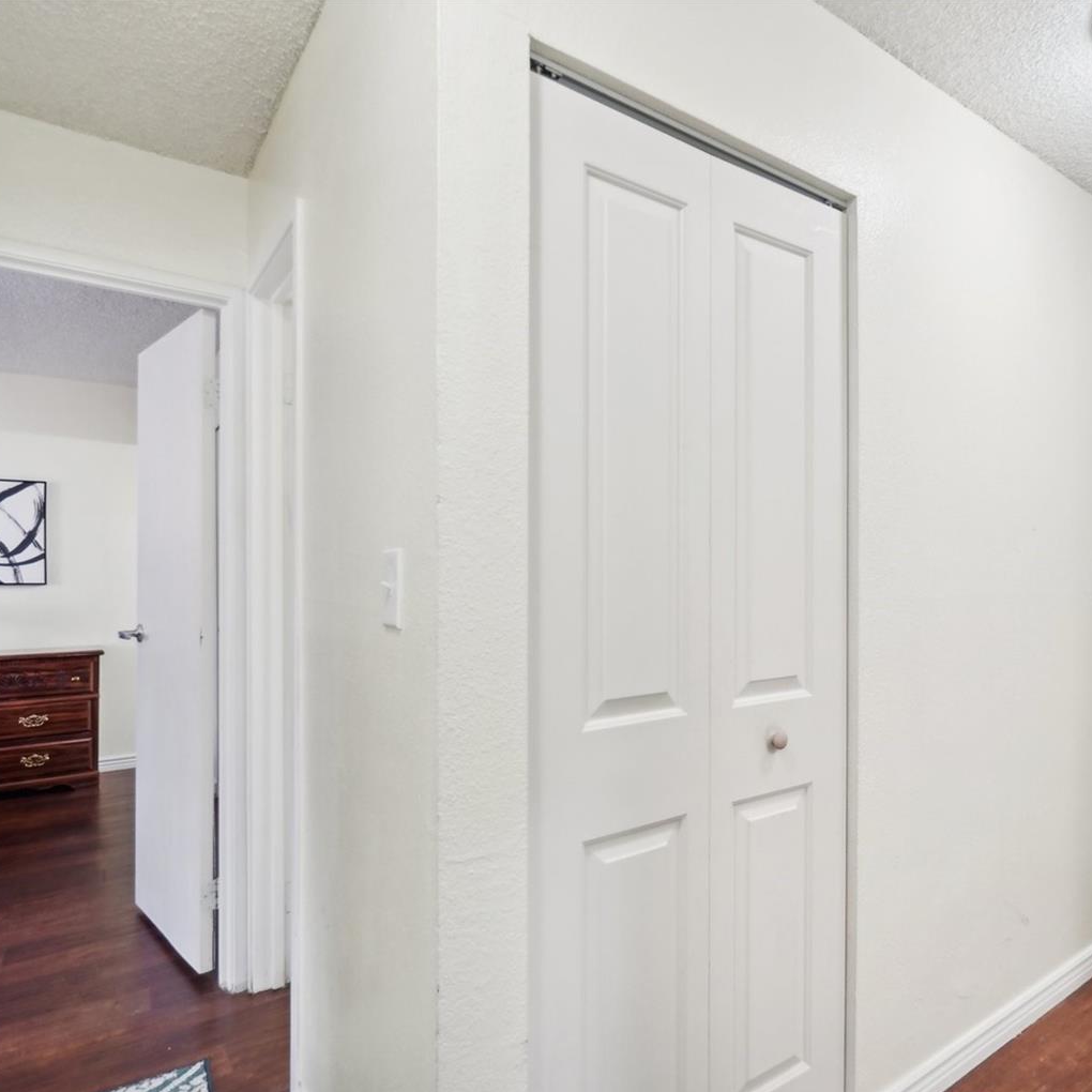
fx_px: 714
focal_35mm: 20
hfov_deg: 72.3
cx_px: 739
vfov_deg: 74.8
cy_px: 568
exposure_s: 1/13
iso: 400
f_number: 8
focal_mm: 10
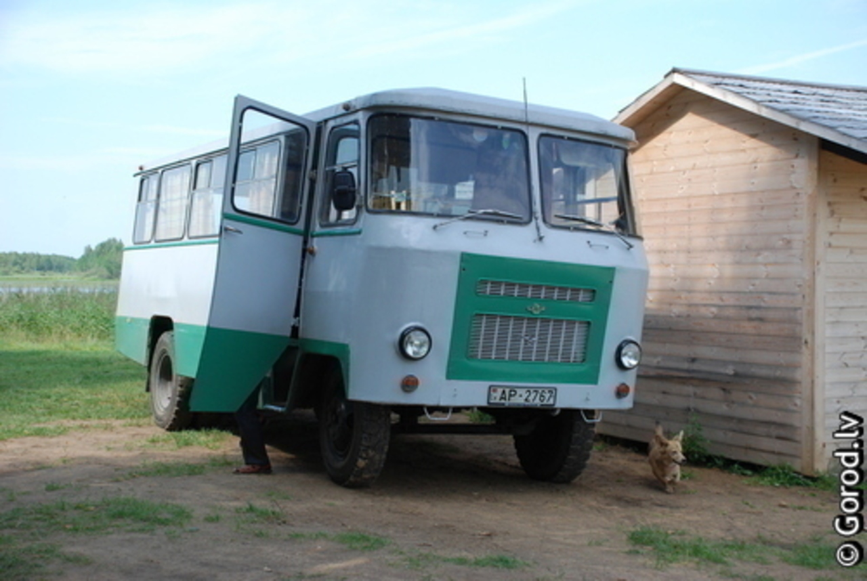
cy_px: 290
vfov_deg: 29.0
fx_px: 1122
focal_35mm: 46
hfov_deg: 42.3
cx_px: 434
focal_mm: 31
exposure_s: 1/1000
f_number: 4.2
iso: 400
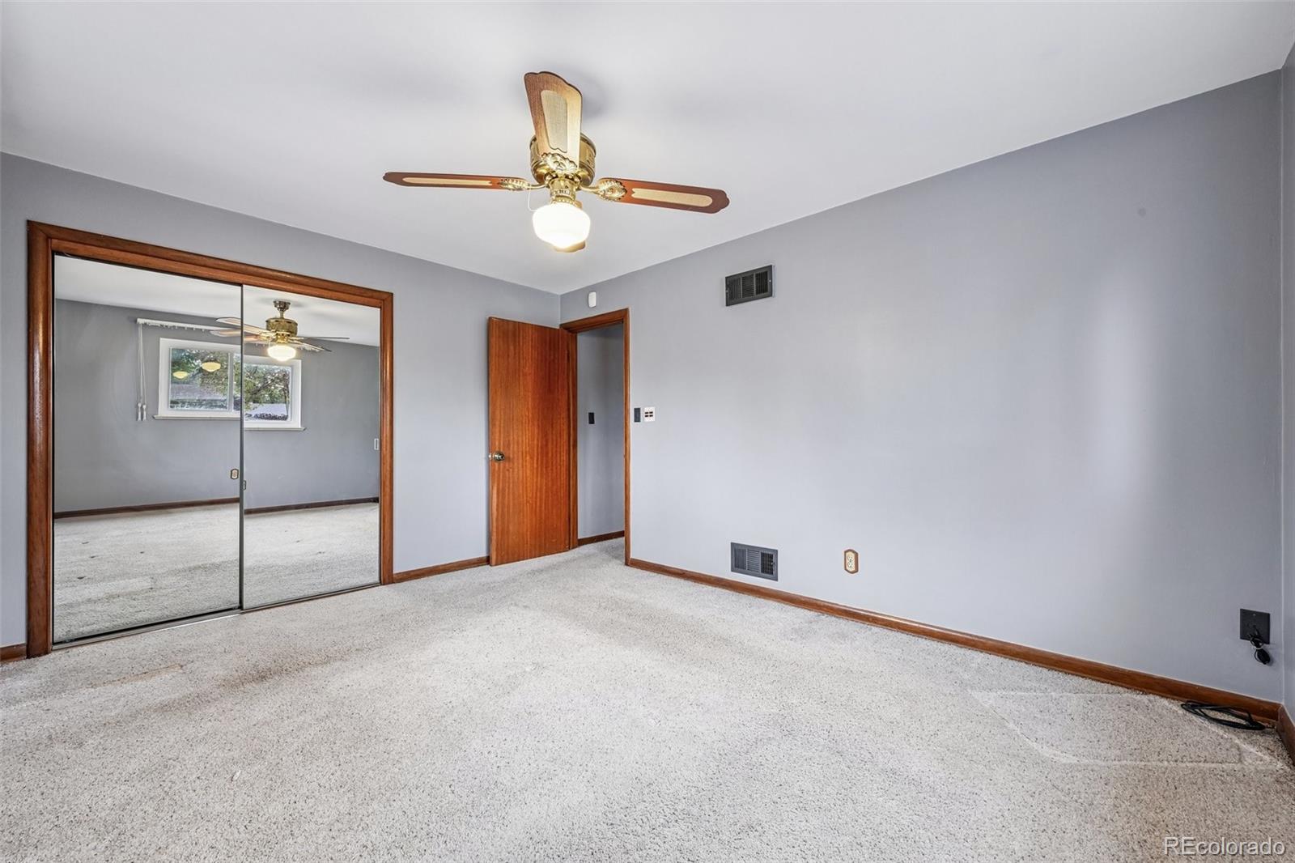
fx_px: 503
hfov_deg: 104.3
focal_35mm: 14
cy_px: 432
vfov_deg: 81.2
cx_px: 648
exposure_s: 1/4
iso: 400
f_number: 11
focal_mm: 14
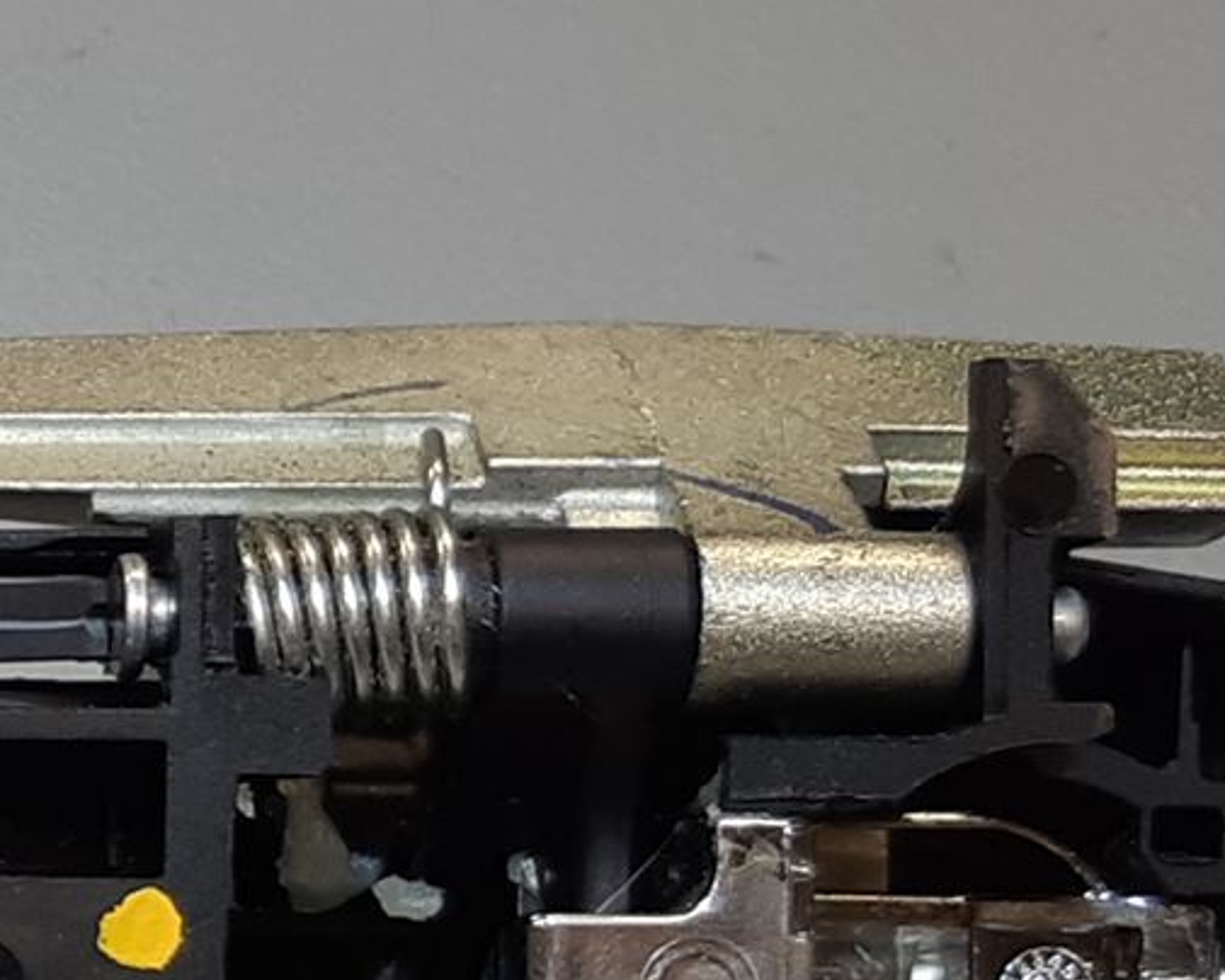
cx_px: -776
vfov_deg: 14.6
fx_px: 3734
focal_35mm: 103
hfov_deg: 16.4
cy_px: 1038
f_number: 1.7
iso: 40
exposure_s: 1/50
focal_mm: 3.93
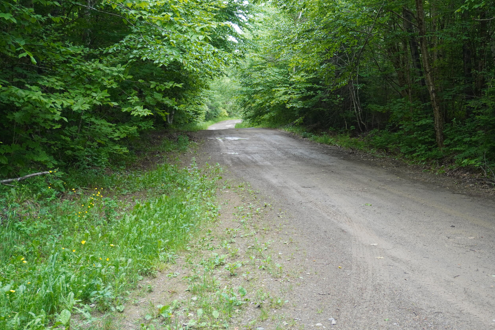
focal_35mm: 49
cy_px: 138
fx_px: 668
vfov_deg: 27.7
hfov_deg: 40.5
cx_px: 285
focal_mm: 27
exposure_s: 1/160
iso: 640
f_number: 4.5
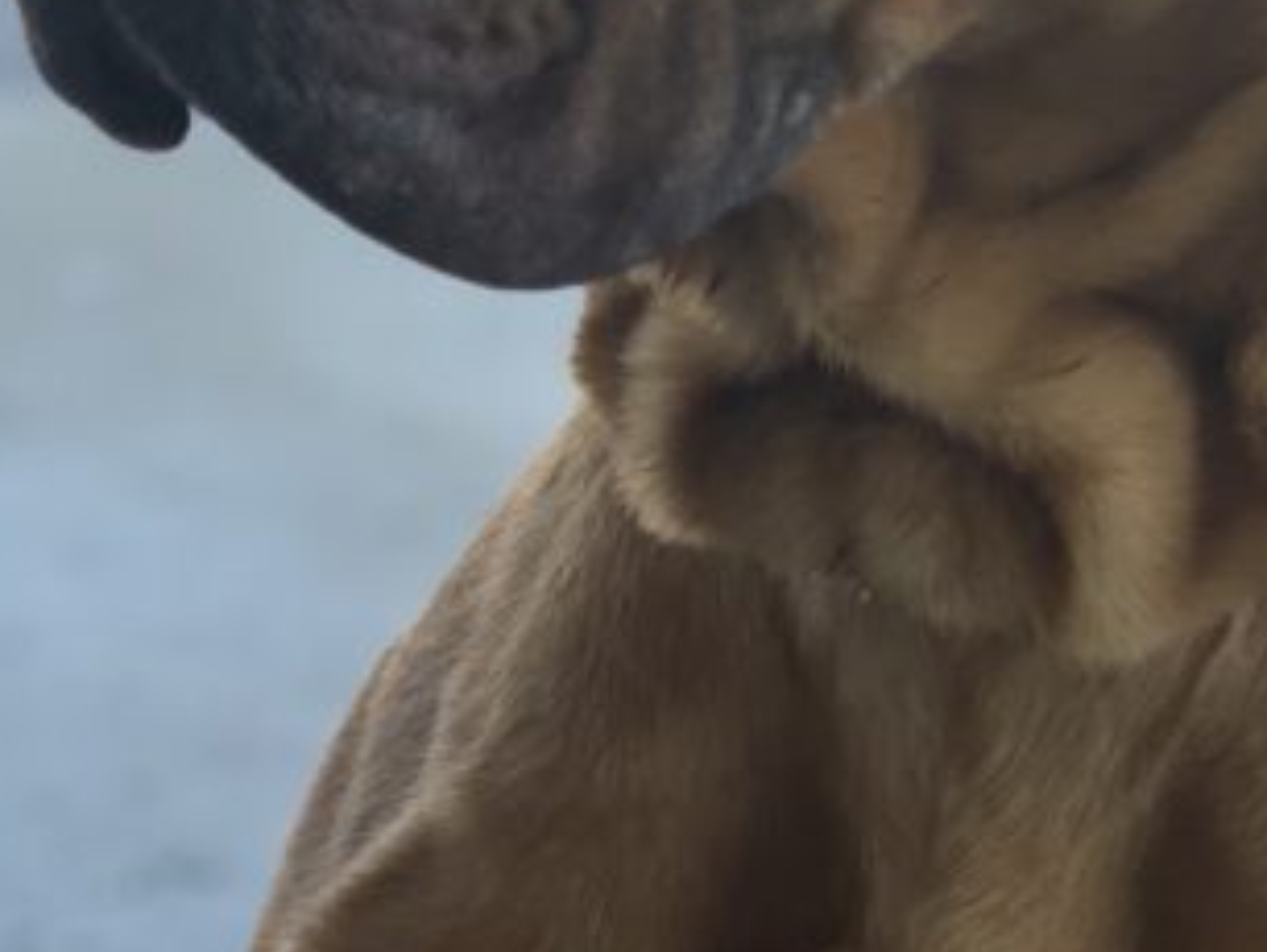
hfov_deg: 11.4
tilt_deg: -16.1
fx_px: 6374
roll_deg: -2.9
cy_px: 273
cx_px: 551
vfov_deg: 8.5
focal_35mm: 174
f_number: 2.4
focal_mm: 6
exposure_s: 1/122
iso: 20
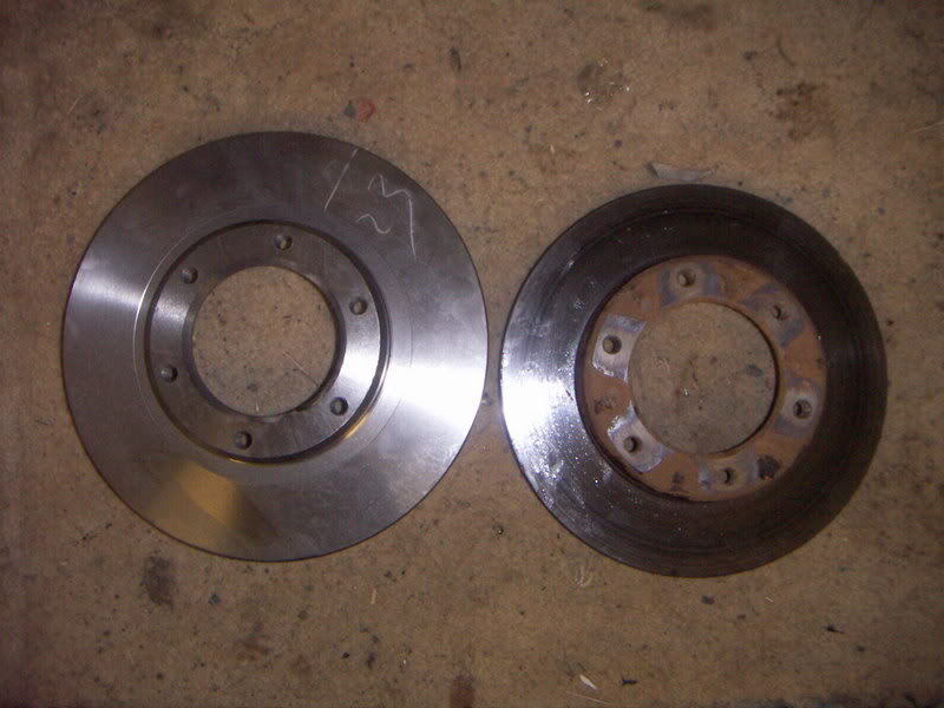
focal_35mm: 36
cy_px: 354
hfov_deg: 51.4
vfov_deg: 39.7
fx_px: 982
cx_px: 472
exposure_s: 1/50
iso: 200
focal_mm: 4.7
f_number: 2.8
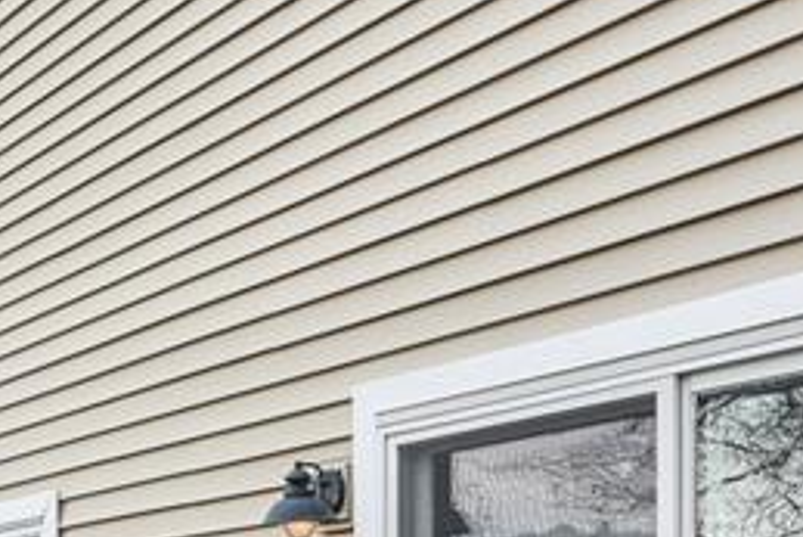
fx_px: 1674
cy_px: 764
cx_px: -202
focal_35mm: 75
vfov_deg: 16.8
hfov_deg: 24.1
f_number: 9
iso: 100
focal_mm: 19
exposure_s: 1/50
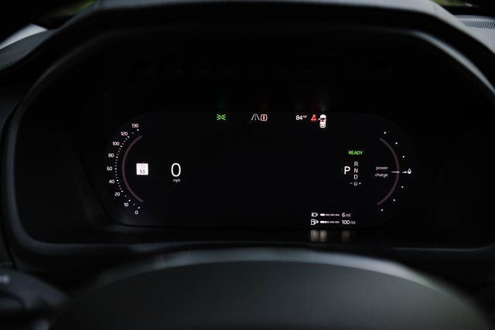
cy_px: 165
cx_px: 248
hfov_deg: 55.8
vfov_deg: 38.9
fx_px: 468
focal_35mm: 34
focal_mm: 34
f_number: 4
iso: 800
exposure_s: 1/200
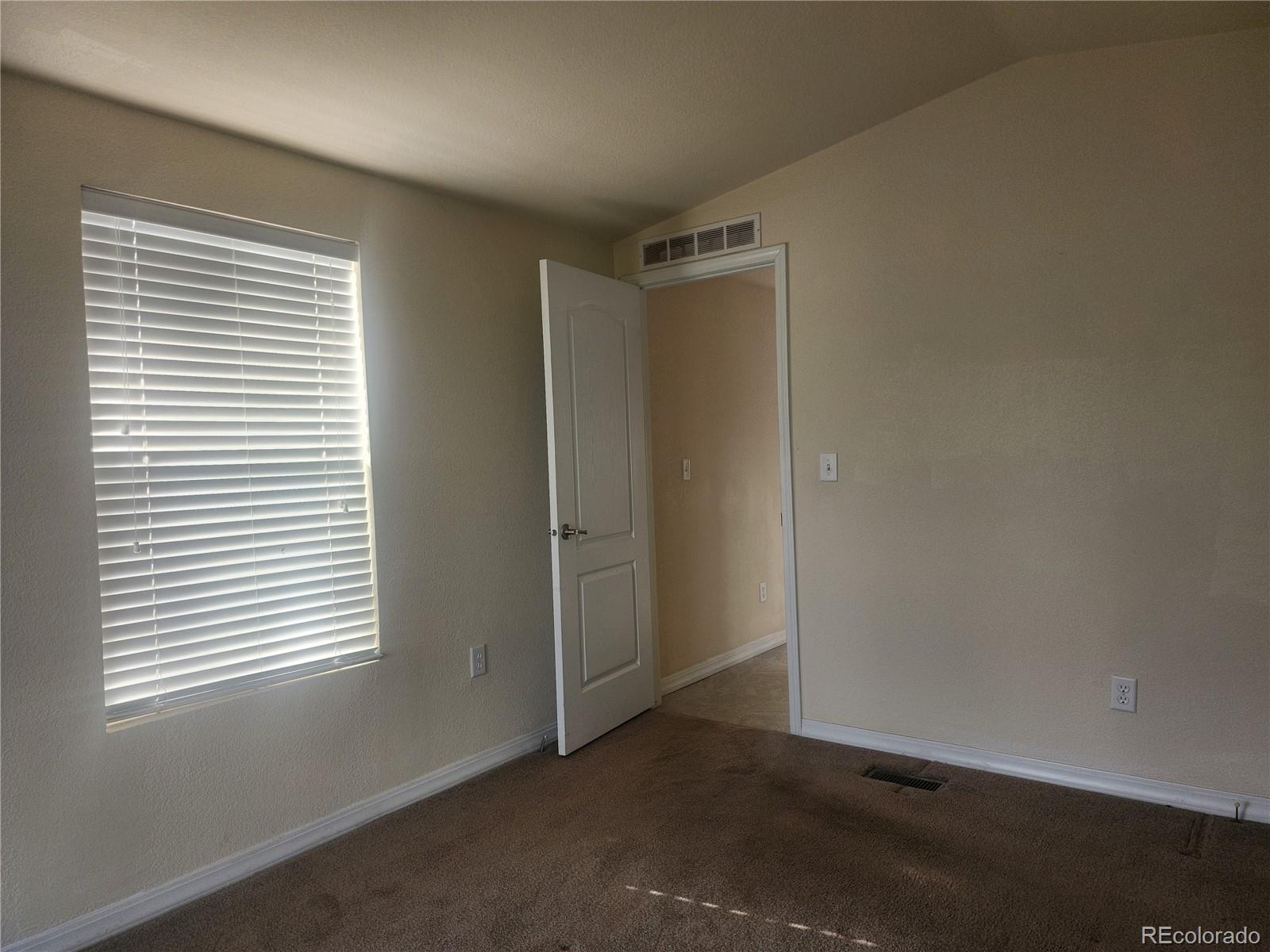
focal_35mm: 23
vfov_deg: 58.9
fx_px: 844
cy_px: 476
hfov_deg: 73.9
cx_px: 635
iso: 80
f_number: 1.8
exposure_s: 1/120
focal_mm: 6.4
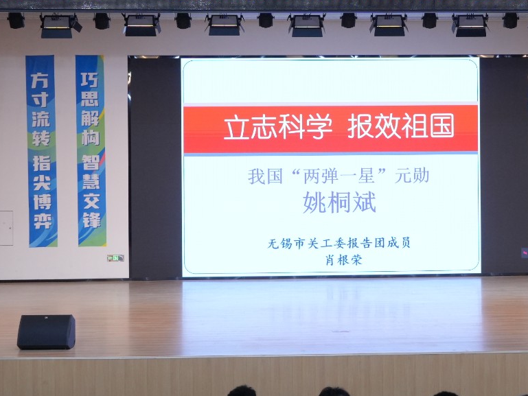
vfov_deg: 21.3
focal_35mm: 69
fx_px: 1053
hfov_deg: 28.0
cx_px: 333
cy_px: 150
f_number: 5
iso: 1600
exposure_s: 1/200
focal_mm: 23
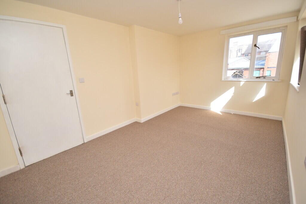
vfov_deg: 77.3
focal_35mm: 15
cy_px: 102
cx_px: 153
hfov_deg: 100.4
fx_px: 128
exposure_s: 1/200
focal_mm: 10
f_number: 5
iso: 220
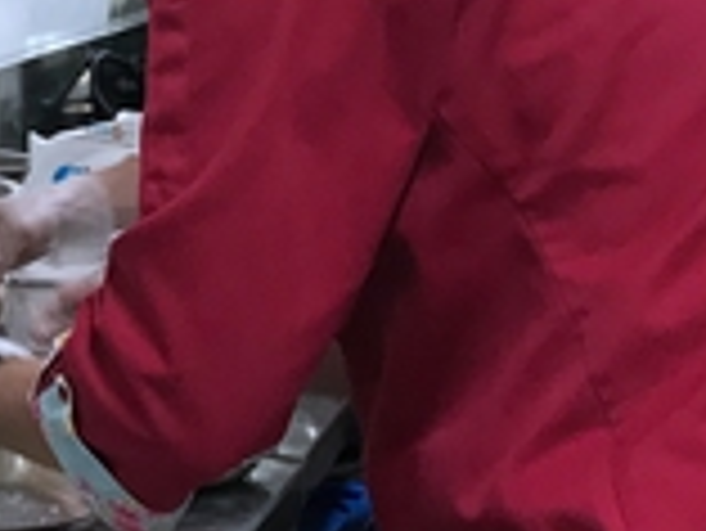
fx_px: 2551
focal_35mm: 125
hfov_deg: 14.5
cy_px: 250
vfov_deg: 11.9
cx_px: -409
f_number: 1.8
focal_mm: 3.99
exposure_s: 1/17
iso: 40
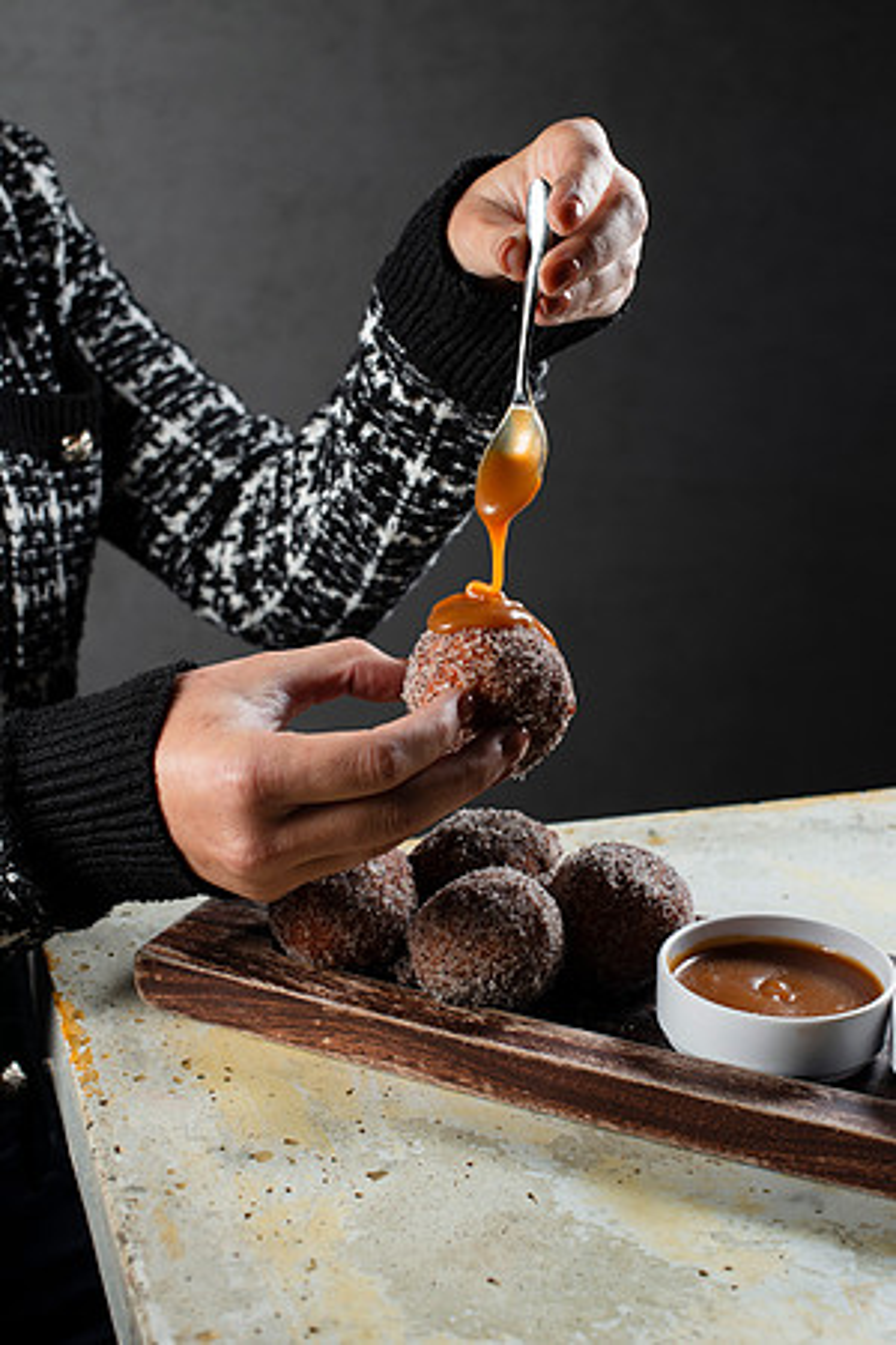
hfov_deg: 27.0
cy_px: 672
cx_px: 448
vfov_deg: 39.6
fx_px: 1867
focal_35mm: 50
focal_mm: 50
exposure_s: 1/200
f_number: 7.1
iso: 200
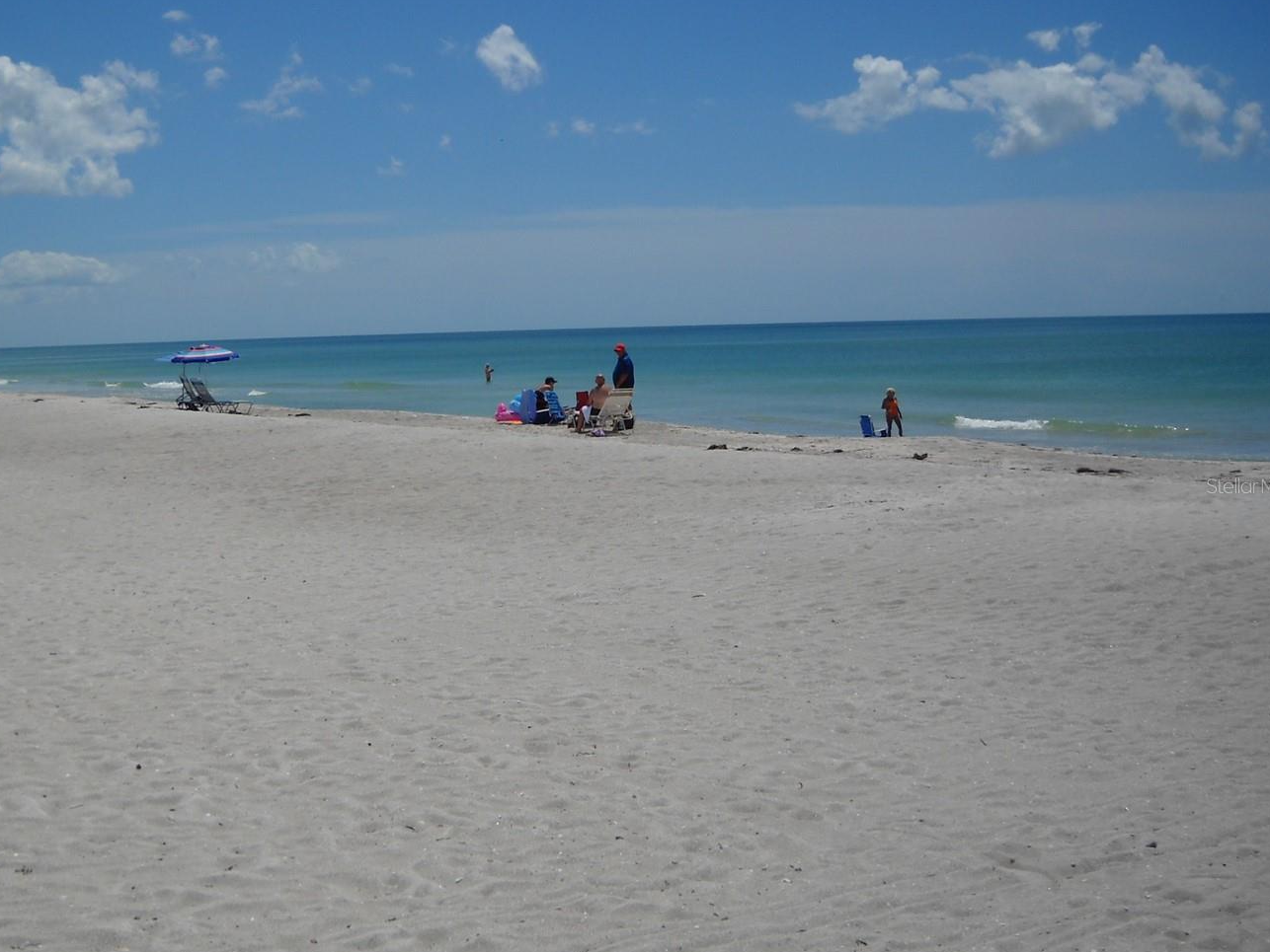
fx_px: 1871
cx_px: 510
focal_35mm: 51
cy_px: 485
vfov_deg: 28.6
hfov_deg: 37.3
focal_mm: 6.72
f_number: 5.5
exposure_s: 1/957
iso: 64
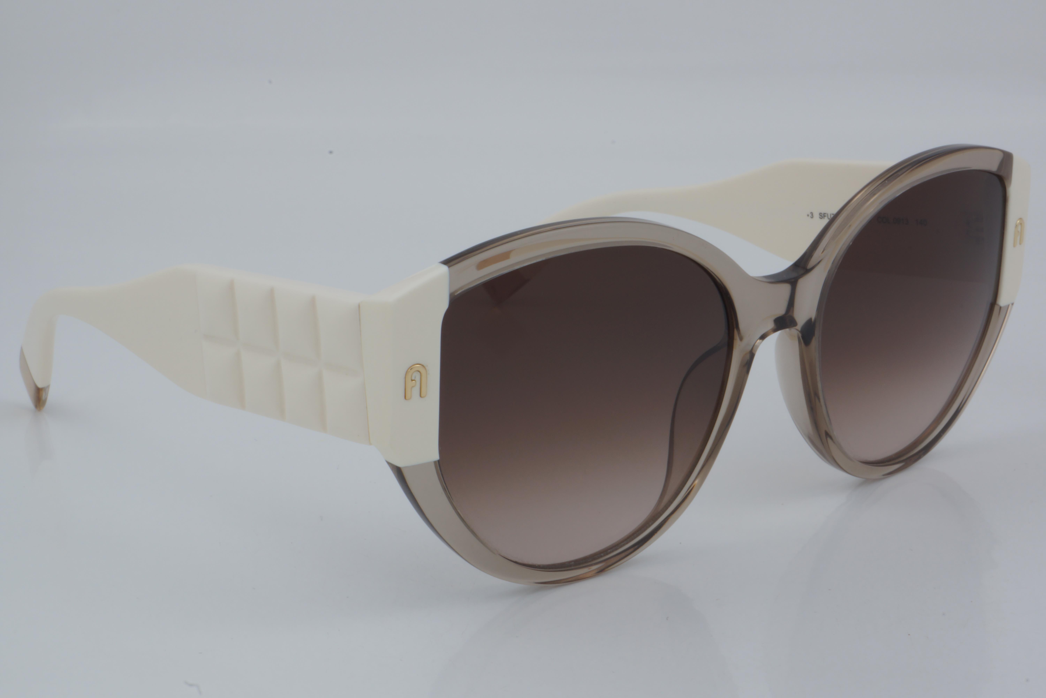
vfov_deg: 18.2
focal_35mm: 75
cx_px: 523
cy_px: 349
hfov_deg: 27.0
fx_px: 2179
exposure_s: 1/4
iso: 100
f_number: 32
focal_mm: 50
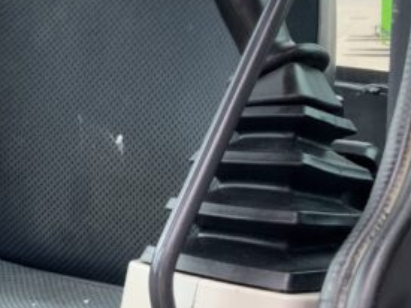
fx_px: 1282
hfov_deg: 17.8
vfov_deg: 13.7
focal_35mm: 108
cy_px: 173
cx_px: 15
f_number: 1.8
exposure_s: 1/122
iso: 16
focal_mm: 3
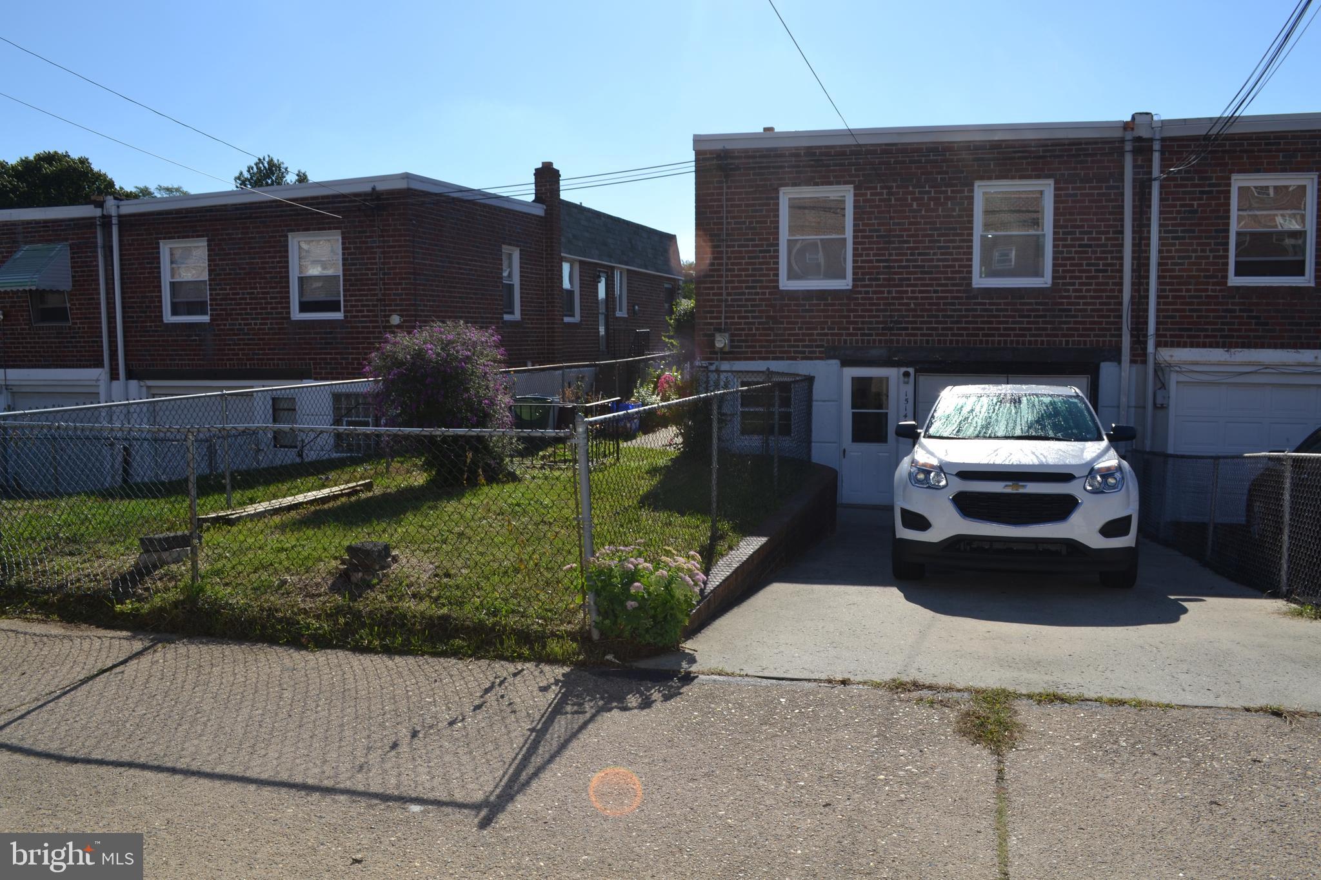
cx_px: 660
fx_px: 991
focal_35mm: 27
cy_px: 440
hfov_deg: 67.4
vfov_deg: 47.9
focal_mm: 18
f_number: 10
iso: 100
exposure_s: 1/200
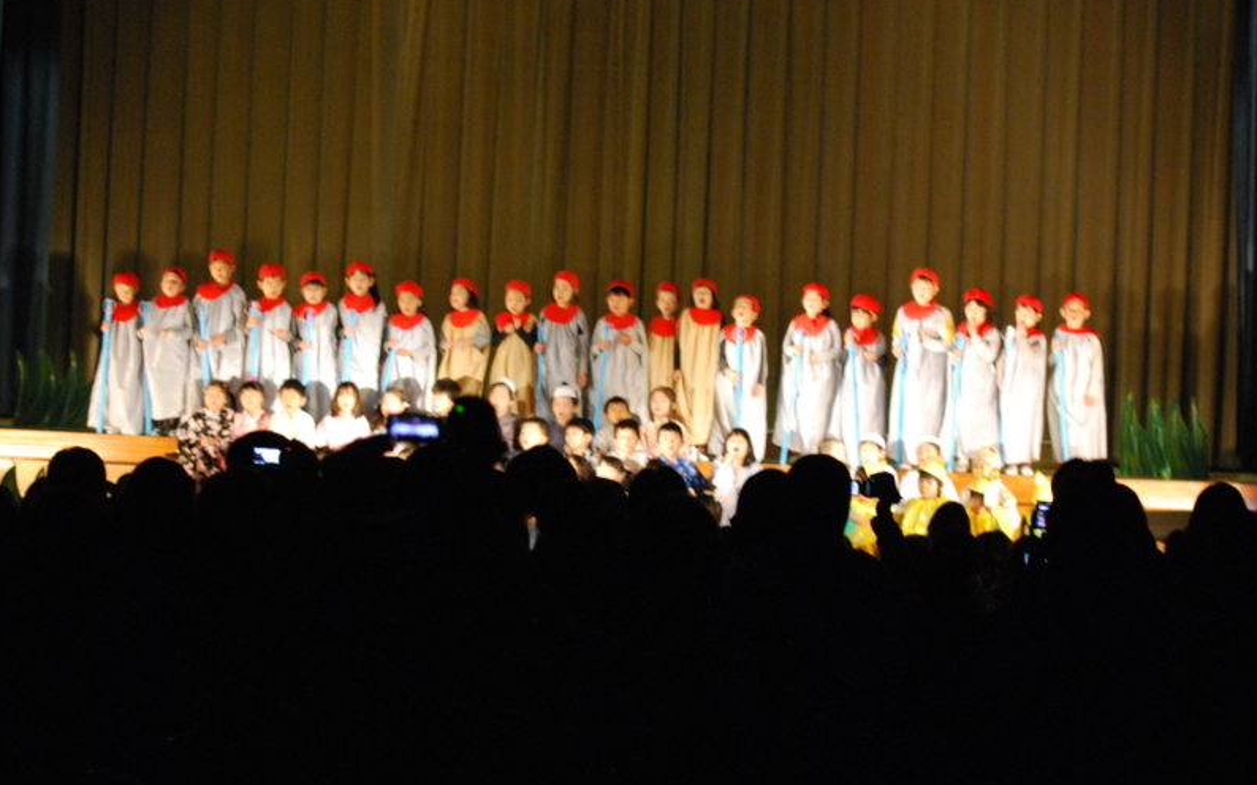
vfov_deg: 12.1
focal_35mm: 108
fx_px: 3699
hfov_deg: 19.3
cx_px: 630
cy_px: 375
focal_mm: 70
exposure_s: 1/40
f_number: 4.5
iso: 1600
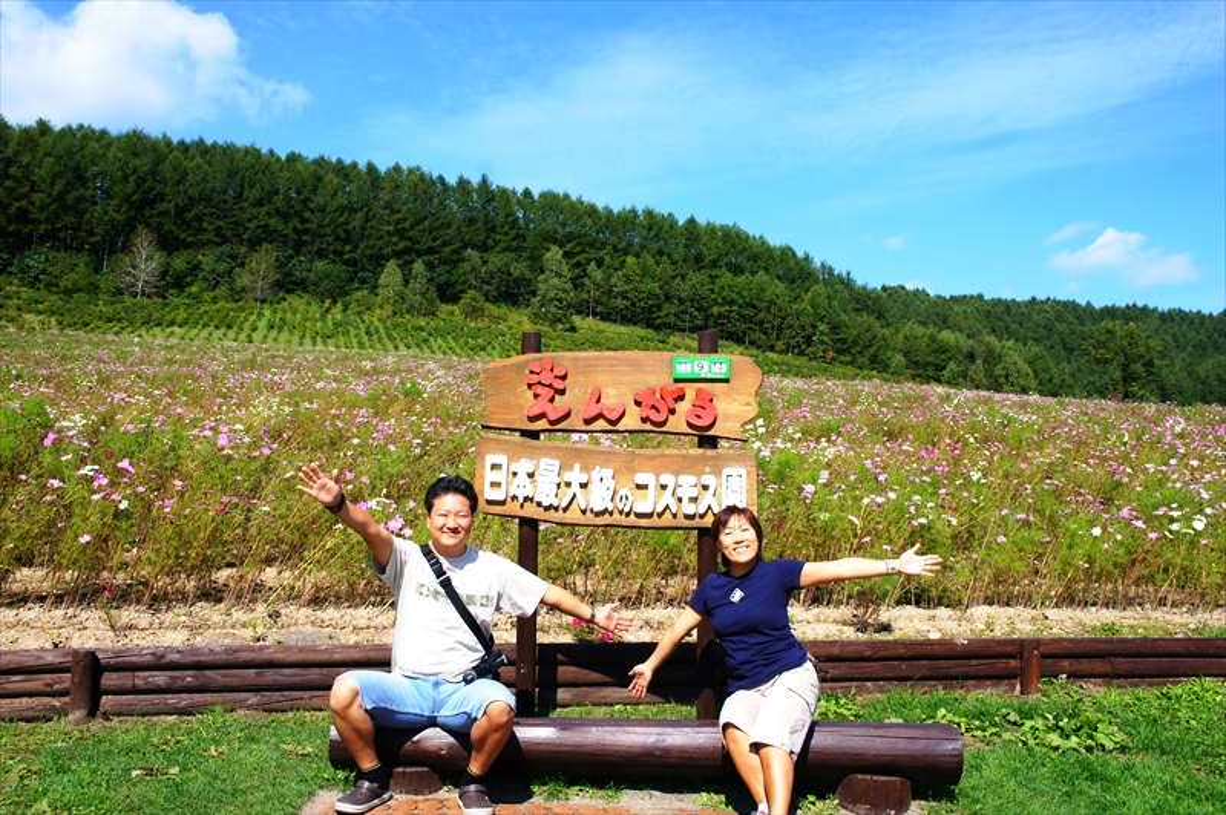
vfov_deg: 36.8
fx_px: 1225
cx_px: 613
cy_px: 408
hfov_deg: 53.2
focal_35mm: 36
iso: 200
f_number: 13
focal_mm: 24
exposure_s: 1/250
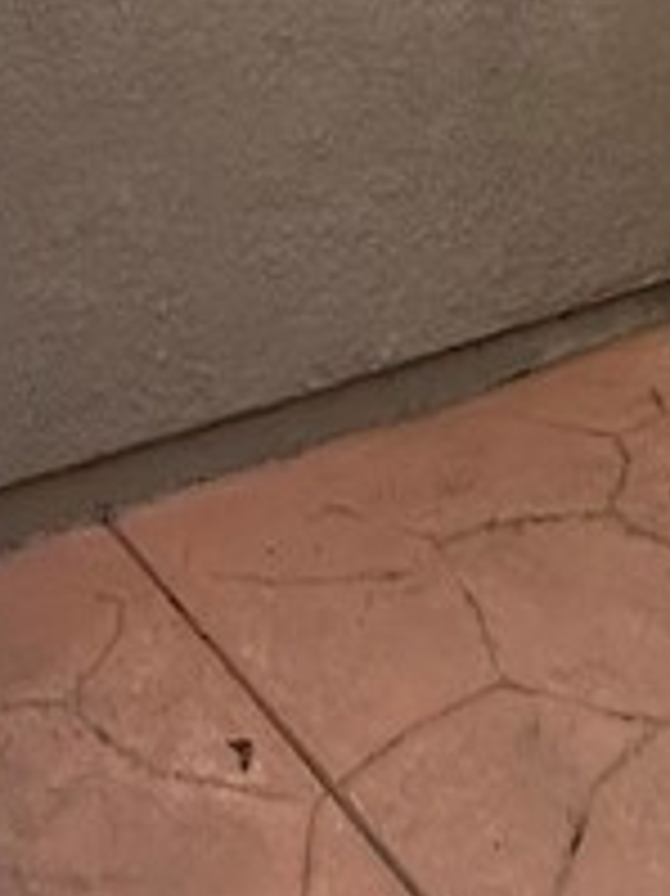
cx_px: 153
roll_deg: +2.3
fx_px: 1860
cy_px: -581
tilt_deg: +4.1
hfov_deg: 20.2
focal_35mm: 72
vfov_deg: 21.1
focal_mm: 2.22
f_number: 2.2
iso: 64
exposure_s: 1/596
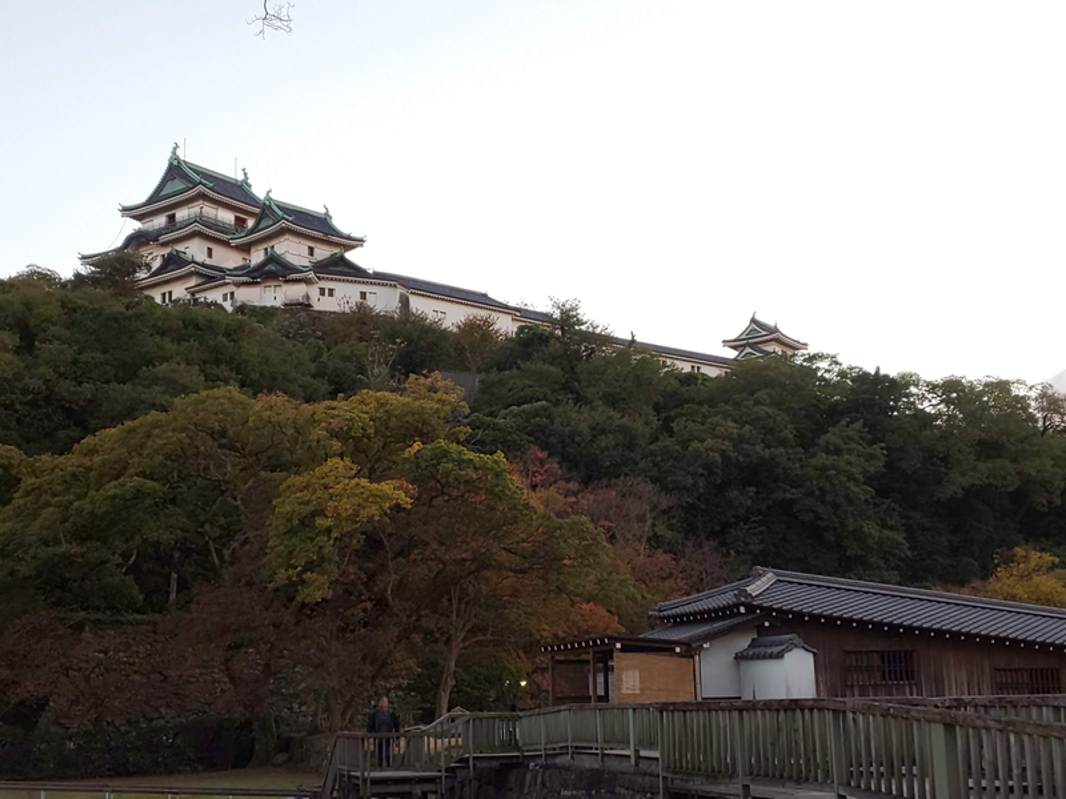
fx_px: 616
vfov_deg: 66.0
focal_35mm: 20
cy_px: 400
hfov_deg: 81.7
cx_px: 533
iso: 41
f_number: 1.94
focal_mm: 3.45
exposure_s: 1/120
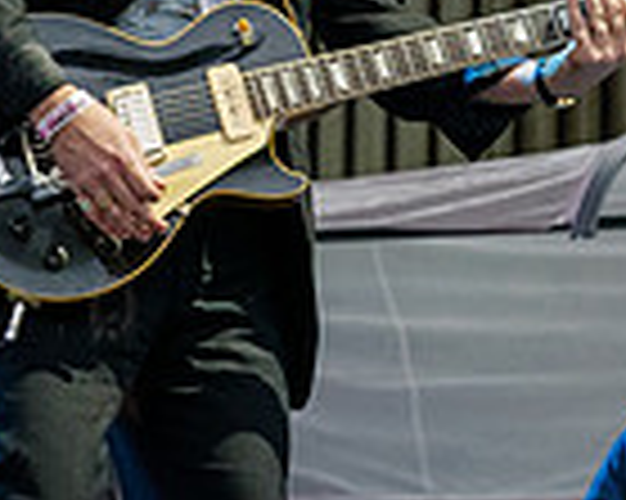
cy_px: 43
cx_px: 547
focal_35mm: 255
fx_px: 4721
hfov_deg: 7.6
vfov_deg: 6.0
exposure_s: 1/500
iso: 3200
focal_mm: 55
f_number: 4.5
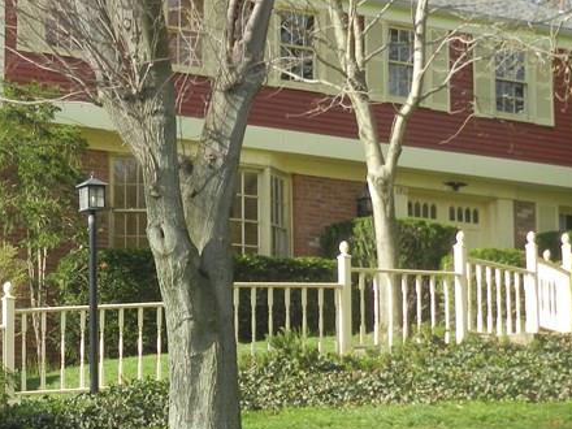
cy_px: 311
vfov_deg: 13.8
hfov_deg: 18.1
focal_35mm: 107
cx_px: 60
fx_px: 1768
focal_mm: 8.1
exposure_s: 1/400
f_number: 4.2
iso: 160
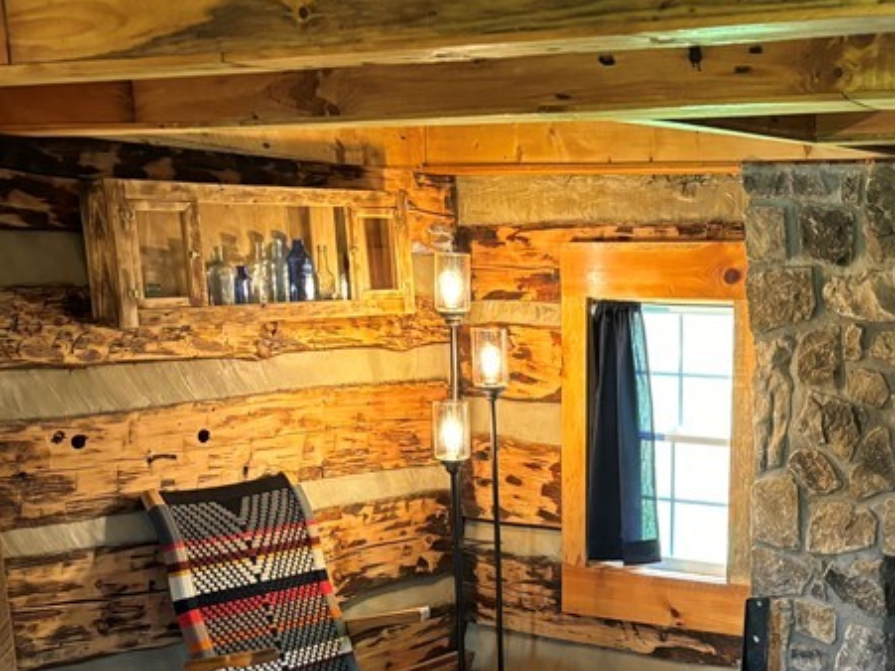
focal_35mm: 59
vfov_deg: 23.8
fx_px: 1525
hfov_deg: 32.0
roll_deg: +0.0
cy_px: 663
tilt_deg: -15.7
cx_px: 693
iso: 400
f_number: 1.6
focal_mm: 5.96
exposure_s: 1/60
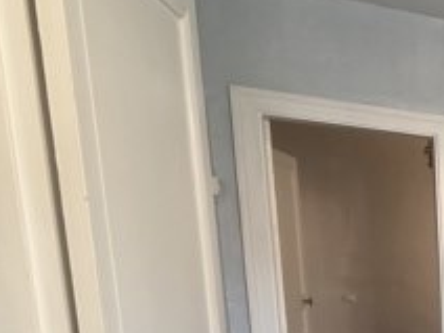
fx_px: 628
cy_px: 383
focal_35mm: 49
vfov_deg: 26.8
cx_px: 794
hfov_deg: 22.5
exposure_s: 1/50
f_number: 2.2
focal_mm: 2.2
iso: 160
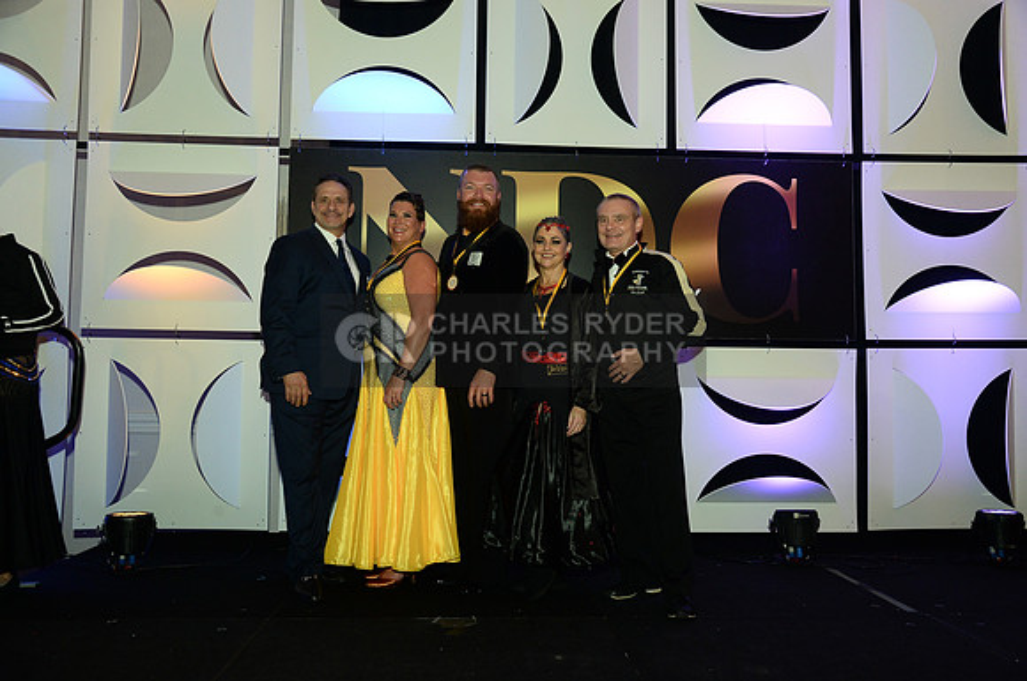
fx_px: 883
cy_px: 340
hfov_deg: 60.4
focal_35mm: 31
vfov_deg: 42.2
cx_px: 514
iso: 2500
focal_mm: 31
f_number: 5.6
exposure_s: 1/250
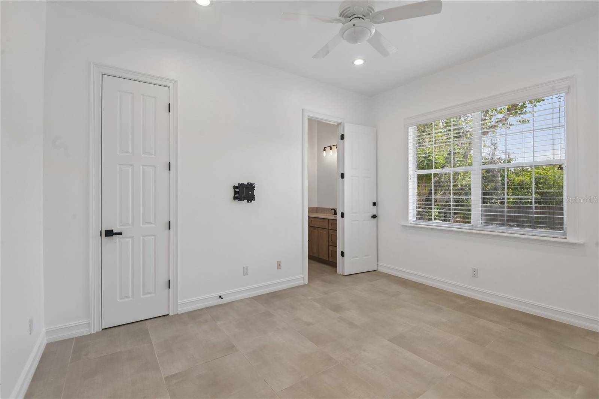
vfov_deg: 73.7
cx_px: 300
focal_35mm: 16
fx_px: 266
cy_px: 200
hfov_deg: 96.7
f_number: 8
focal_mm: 16
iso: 400
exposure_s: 1/60
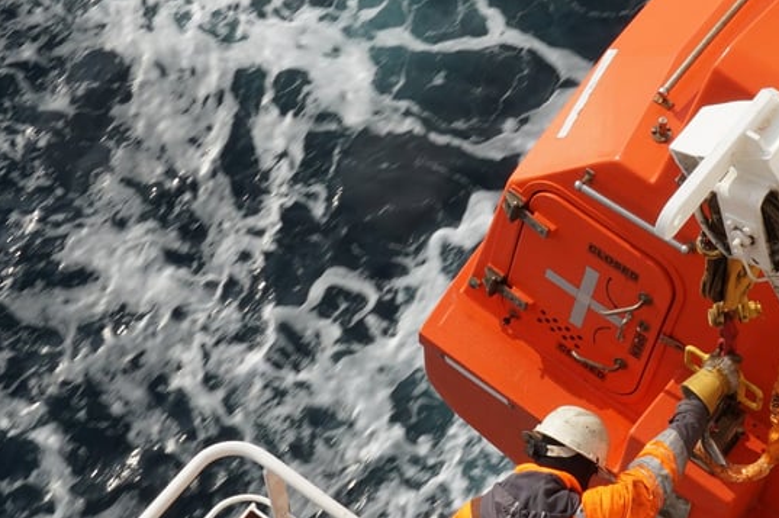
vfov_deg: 17.6
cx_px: 377
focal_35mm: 77
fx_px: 1667
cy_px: 381
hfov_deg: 26.3
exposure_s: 1/100
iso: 125
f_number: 16
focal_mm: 23
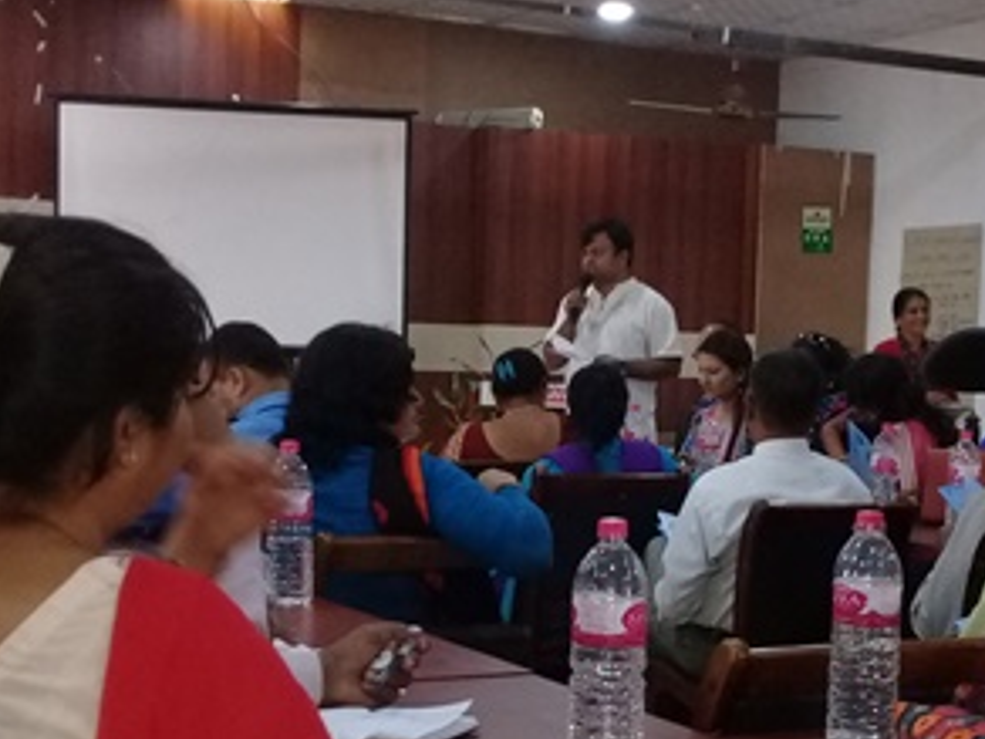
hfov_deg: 28.3
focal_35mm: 68
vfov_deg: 21.5
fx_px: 1935
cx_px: 685
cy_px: 513
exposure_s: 1/33
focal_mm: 3.3
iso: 250
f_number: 2.2
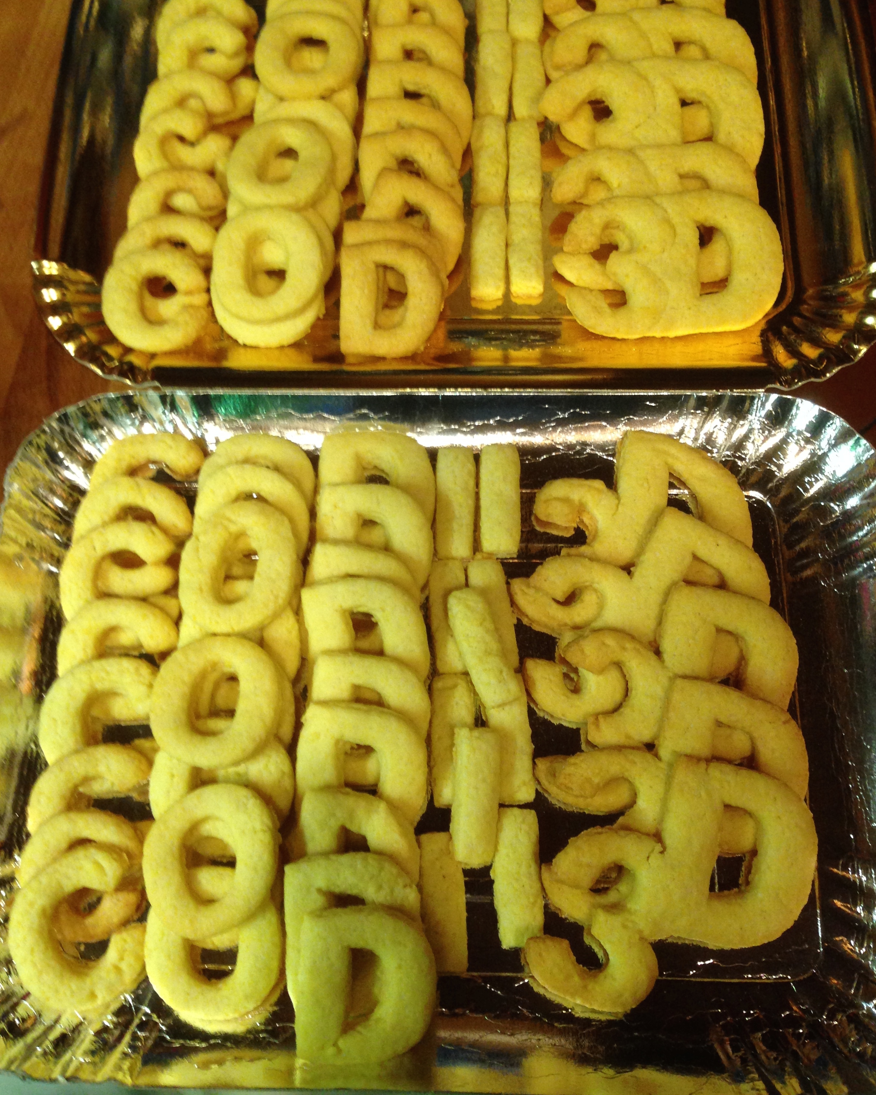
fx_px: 1134
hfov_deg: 42.2
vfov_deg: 51.5
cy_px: 502
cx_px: 434
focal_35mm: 35
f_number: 2.4
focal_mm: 4.12
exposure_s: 1/20
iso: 200
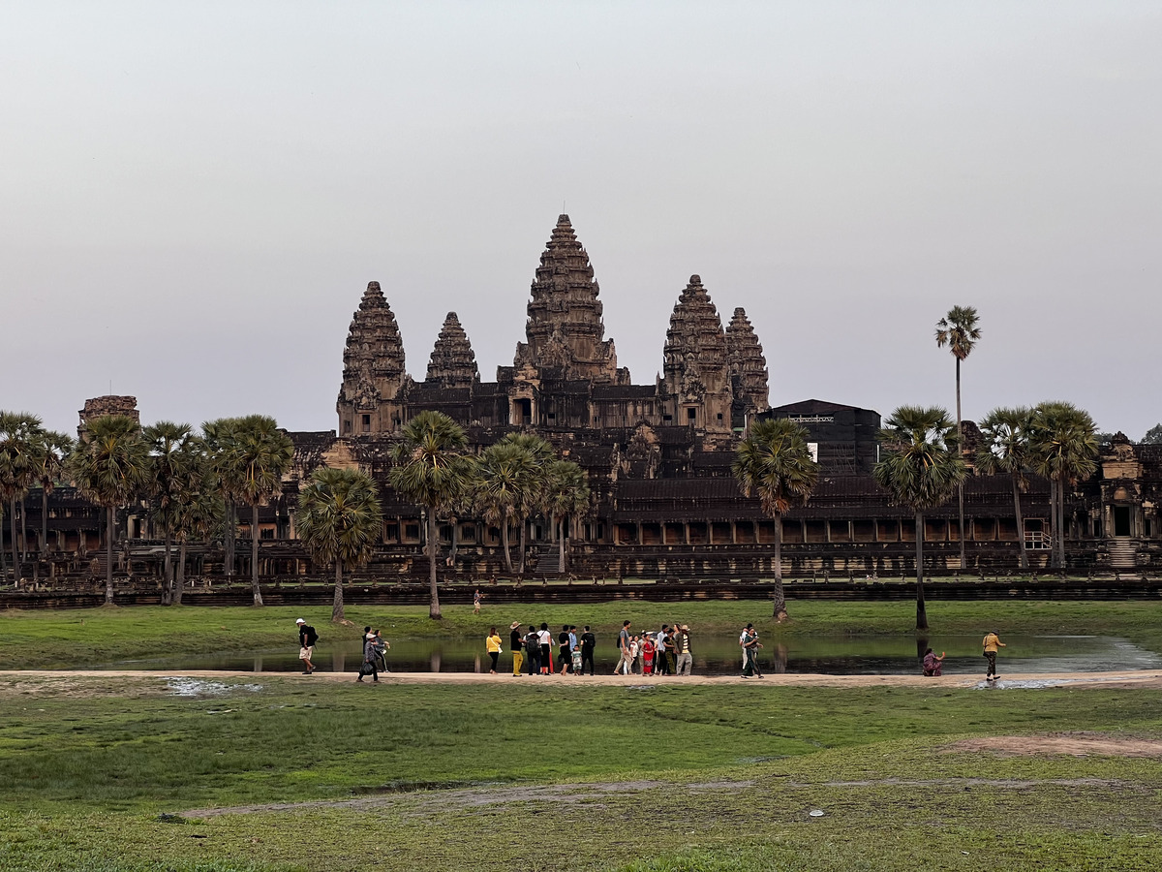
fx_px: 2585
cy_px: 436
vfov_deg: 19.1
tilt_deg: +3.5
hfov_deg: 25.3
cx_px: 581
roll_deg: +0.5
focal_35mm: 77
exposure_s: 1/99
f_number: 2.8
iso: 32
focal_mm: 9
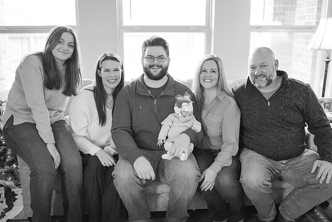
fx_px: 346
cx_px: 166
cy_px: 119
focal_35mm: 38
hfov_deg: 51.3
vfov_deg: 35.5
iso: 3200
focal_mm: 35
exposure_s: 1/1000
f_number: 2.2
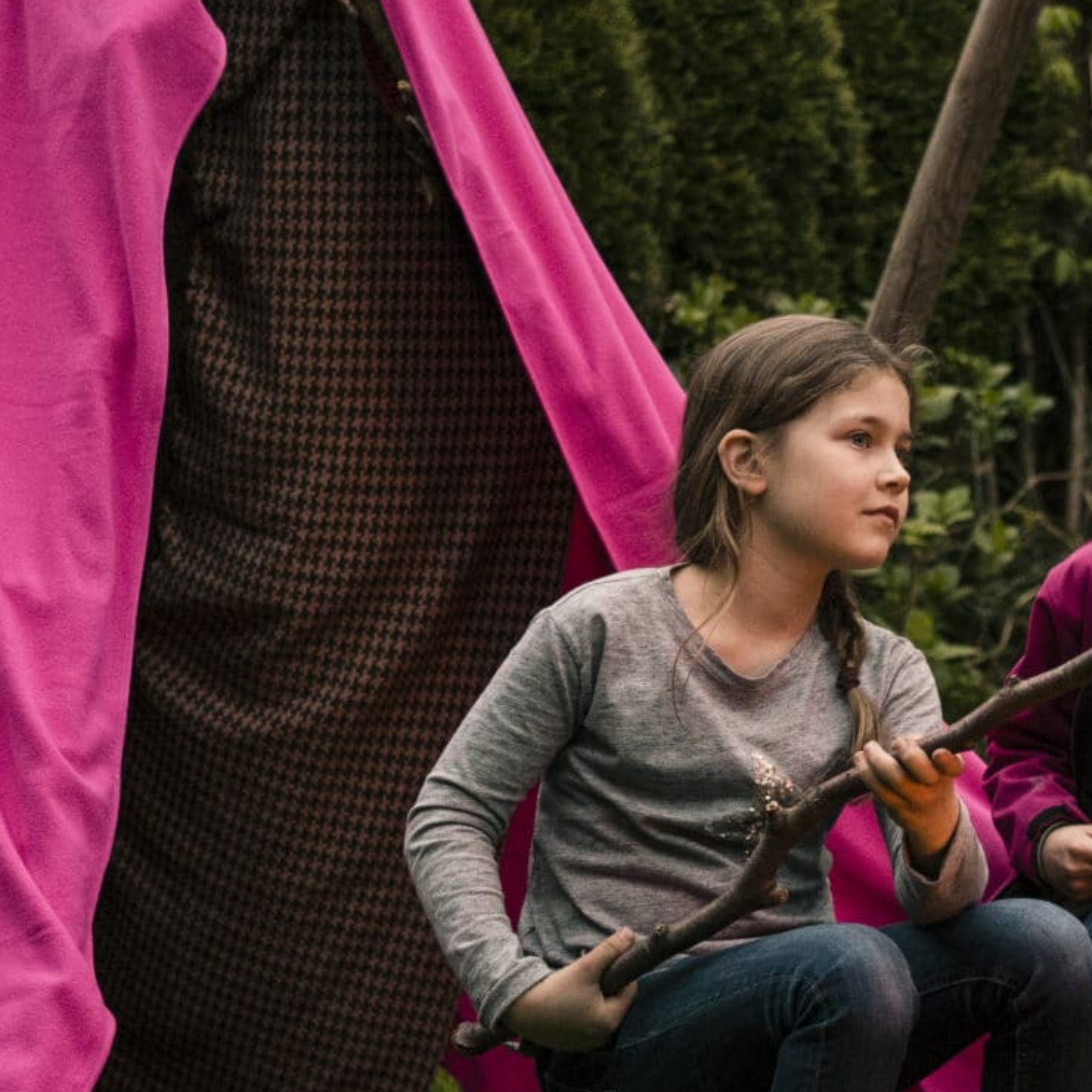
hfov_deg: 16.5
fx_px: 3676
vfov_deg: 16.9
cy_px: 532
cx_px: 1123
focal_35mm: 103
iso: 500
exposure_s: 1/160
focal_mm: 35
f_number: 2.8
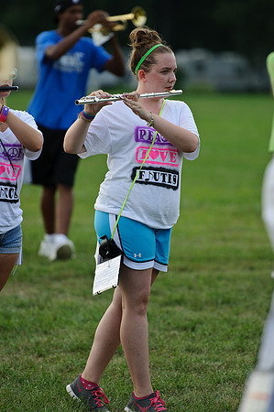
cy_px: 206
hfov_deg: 4.6
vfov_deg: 6.9
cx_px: 137
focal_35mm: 300
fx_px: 3433
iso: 200
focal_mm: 200
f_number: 2.8
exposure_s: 1/750
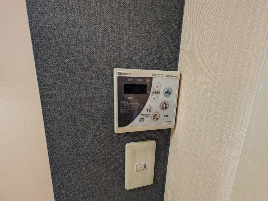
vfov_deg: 85.7
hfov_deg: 102.0
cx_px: 134
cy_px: 100
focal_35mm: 14
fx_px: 108
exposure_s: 1/120
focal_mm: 1.83
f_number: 2.2
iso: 216
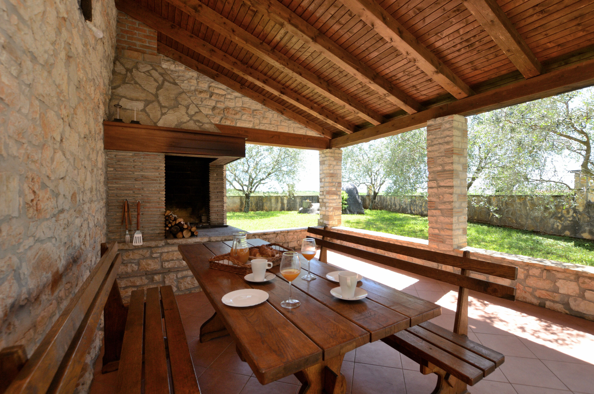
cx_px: 297
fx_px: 247
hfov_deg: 100.5
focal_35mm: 15
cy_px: 197
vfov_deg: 77.1
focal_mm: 10
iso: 640
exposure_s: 1/200
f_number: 7.1
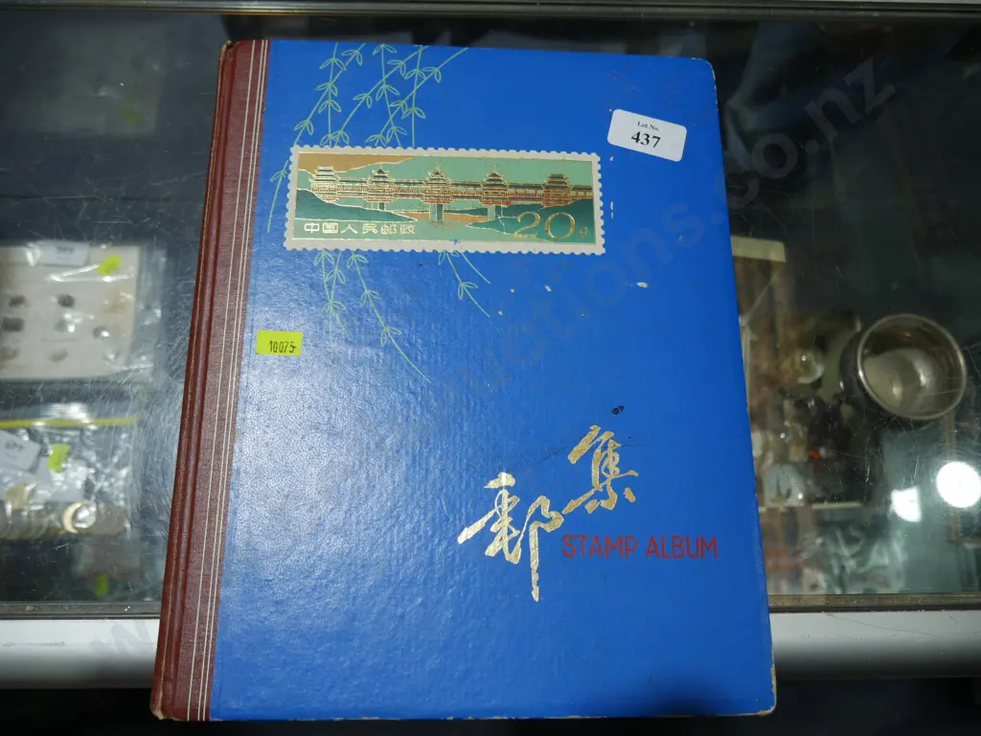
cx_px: 490
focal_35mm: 28
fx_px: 794
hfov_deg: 63.4
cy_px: 368
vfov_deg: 49.7
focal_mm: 14
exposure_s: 1/125
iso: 200
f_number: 3.5
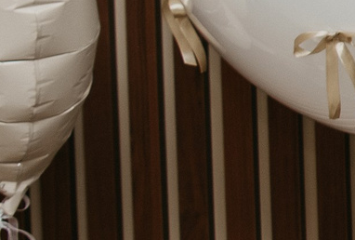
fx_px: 2287
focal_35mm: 231
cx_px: 1055
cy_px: 121
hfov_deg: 7.7
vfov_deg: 6.0
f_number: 3.5
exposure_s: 1/160
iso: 160
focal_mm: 29
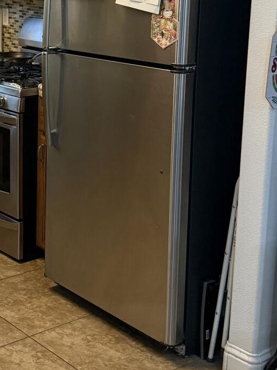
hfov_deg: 20.1
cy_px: 93
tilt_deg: -10.0
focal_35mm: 70
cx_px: -21
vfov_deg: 27.4
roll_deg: +0.4
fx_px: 747
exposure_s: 1/60
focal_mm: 6.76
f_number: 1.78
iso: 400
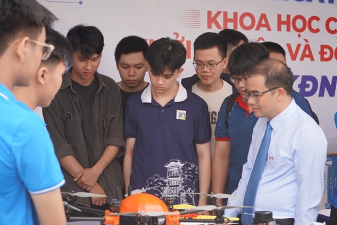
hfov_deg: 24.2
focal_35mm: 84
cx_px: 168
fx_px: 786
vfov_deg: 16.3
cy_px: 112
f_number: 4
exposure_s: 1/160
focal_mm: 56
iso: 320
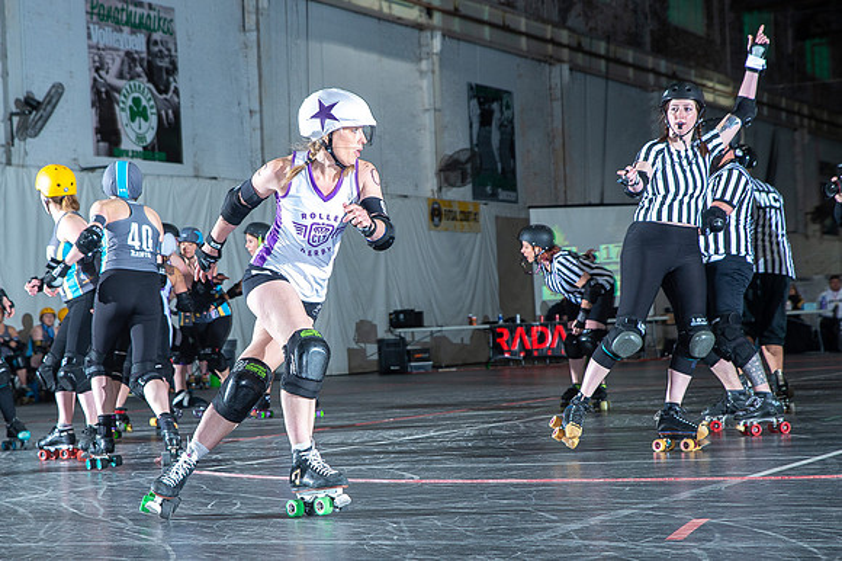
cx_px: 368
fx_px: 2120
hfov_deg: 22.5
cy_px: 320
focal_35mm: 91
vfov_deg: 15.1
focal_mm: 70
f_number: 7.1
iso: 800
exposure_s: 1/160
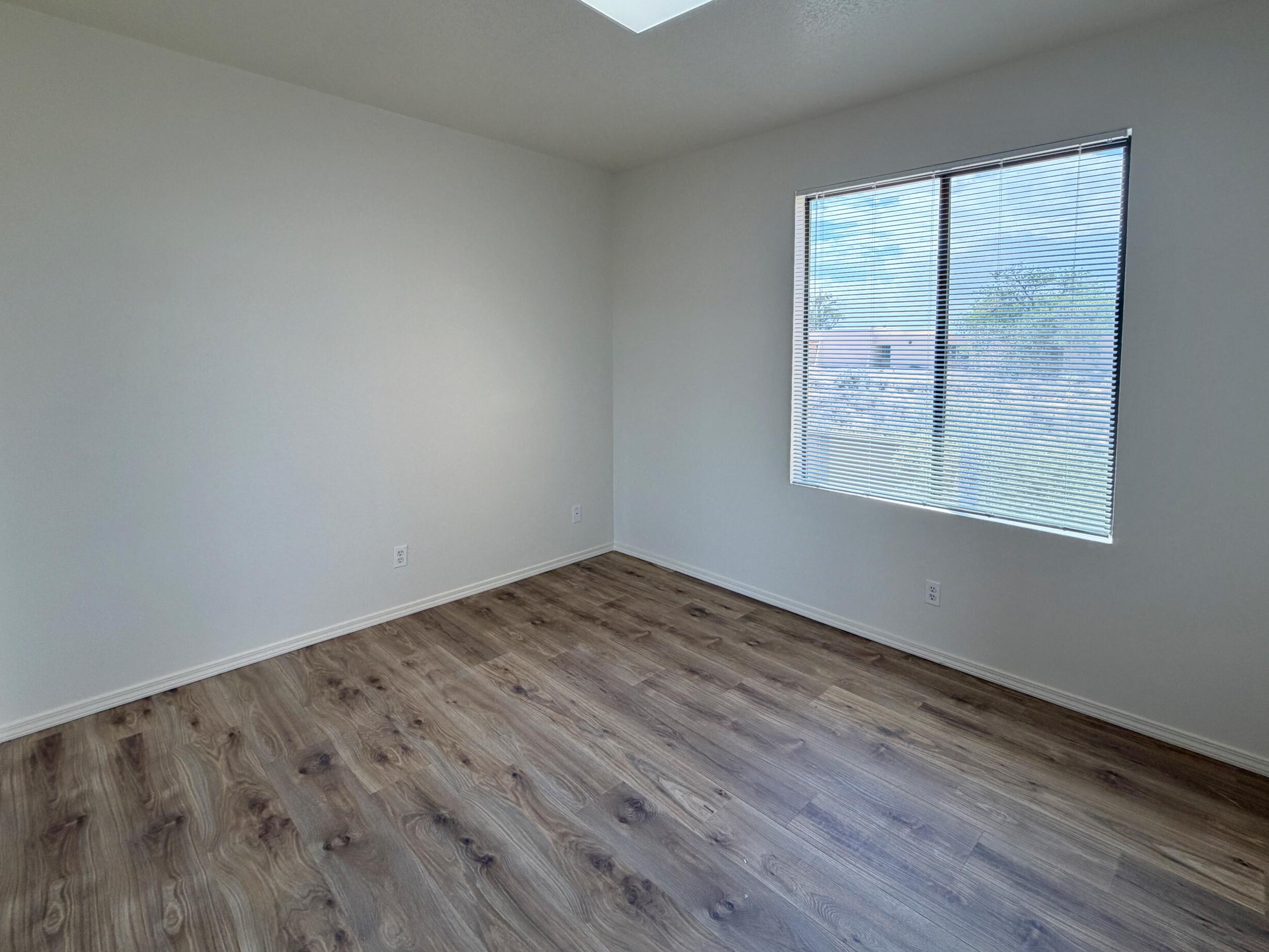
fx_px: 623
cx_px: 673
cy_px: 381
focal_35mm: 17
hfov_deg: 90.9
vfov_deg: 73.9
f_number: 2.2
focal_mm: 2.22
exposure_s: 1/179
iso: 64
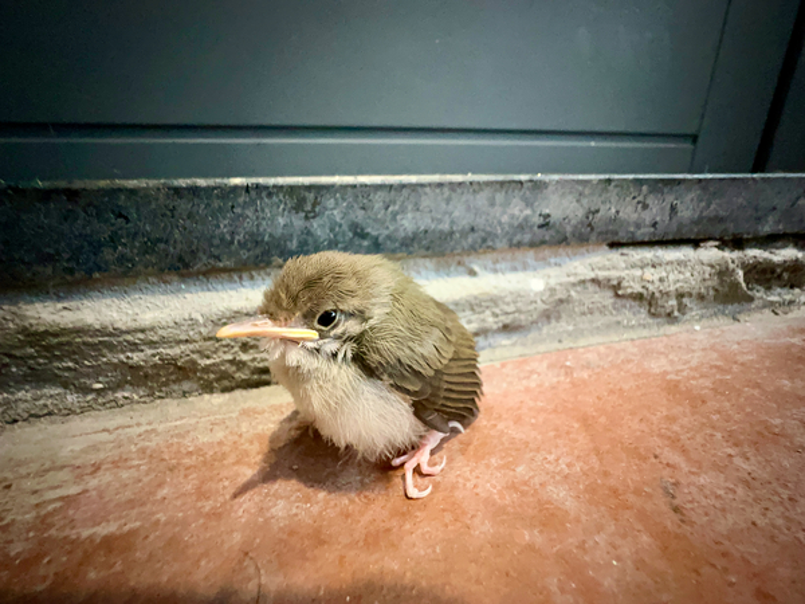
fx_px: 326
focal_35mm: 14
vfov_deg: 85.7
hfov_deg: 102.1
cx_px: 402
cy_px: 302
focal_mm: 2.22
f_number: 2.2
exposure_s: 1/30
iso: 1000
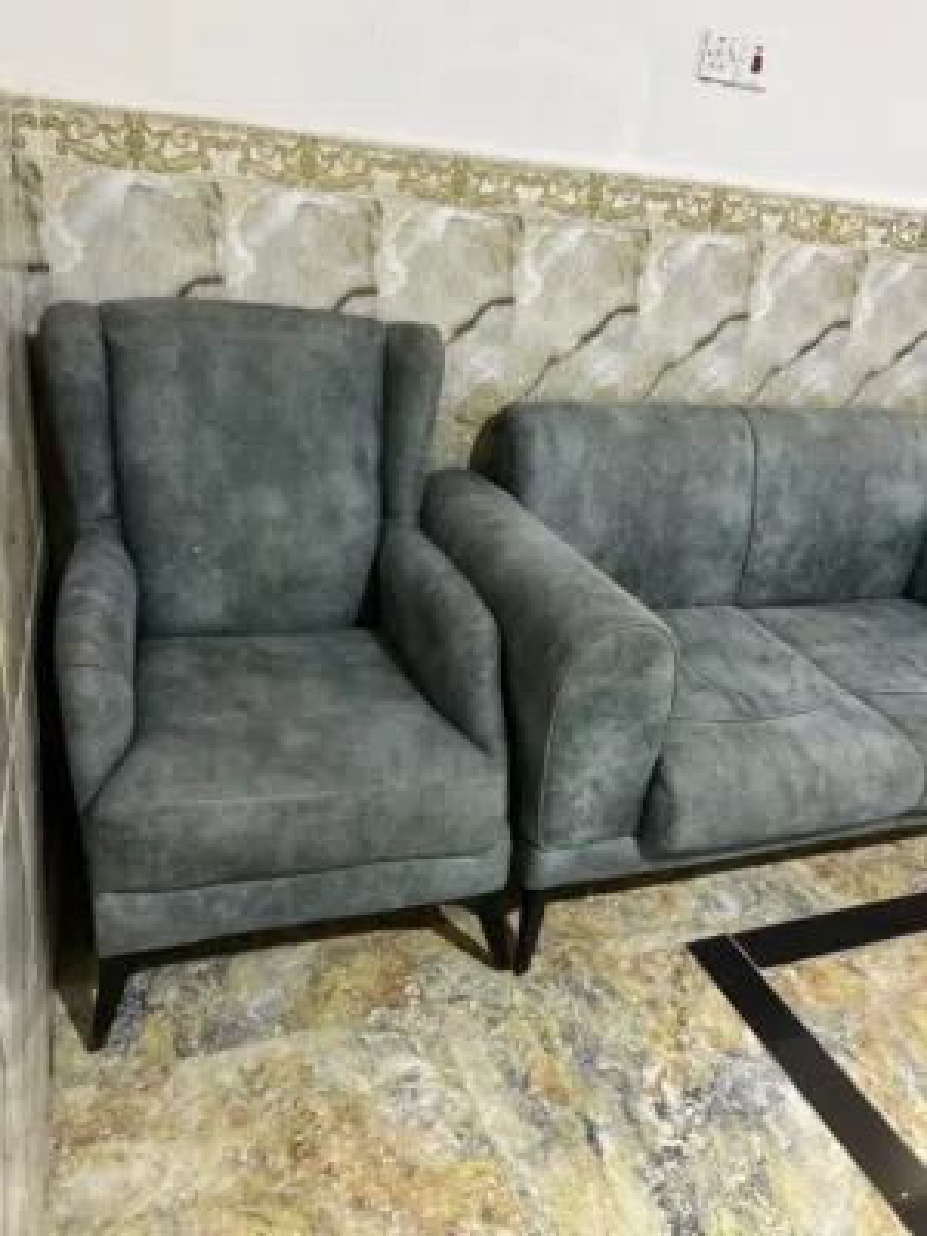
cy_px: 618
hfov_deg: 53.1
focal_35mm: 26
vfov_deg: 67.3
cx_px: 464
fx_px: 928
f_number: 1.5
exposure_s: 1/50
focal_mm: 5.7
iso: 400
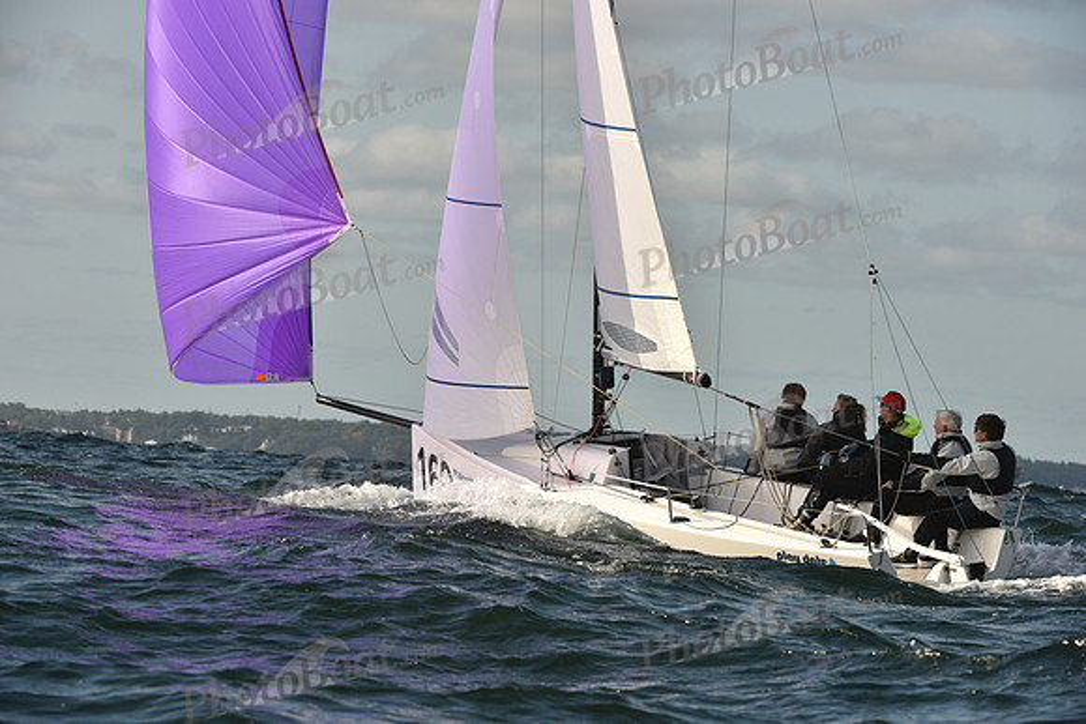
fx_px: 6034
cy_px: 362
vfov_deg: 6.9
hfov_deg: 10.3
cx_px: 543
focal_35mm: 200
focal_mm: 200
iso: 320
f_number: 9
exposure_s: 1/1000
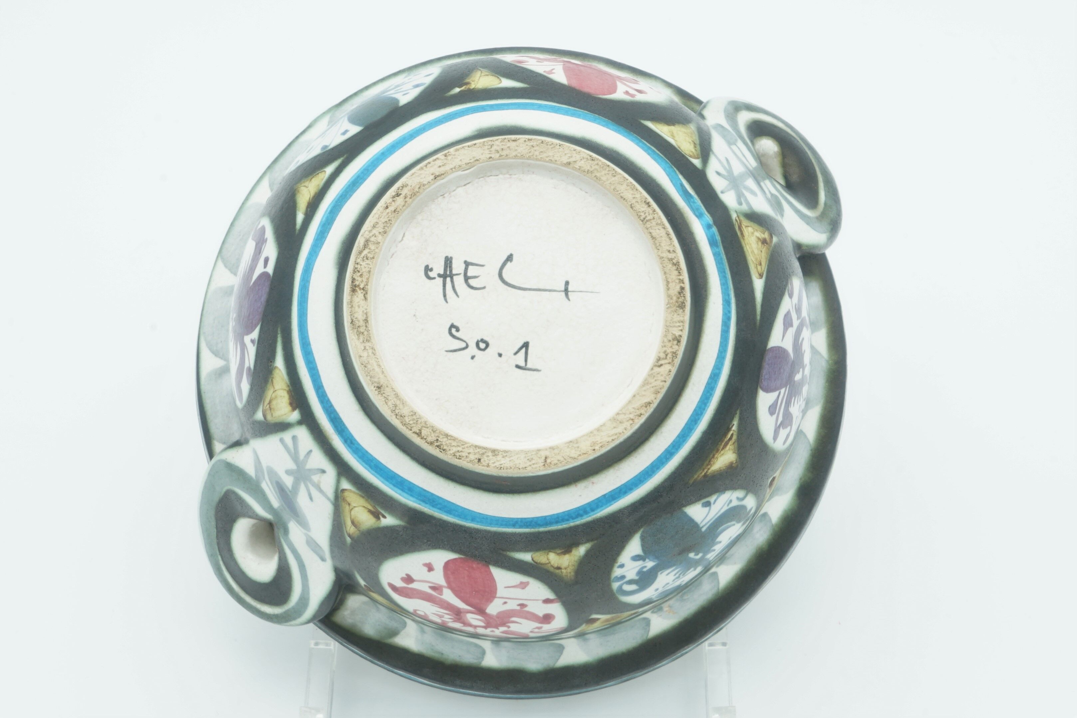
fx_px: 1466
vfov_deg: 27.5
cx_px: 538
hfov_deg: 40.3
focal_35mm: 49
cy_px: 359
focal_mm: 49
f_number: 22
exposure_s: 1/6
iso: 100
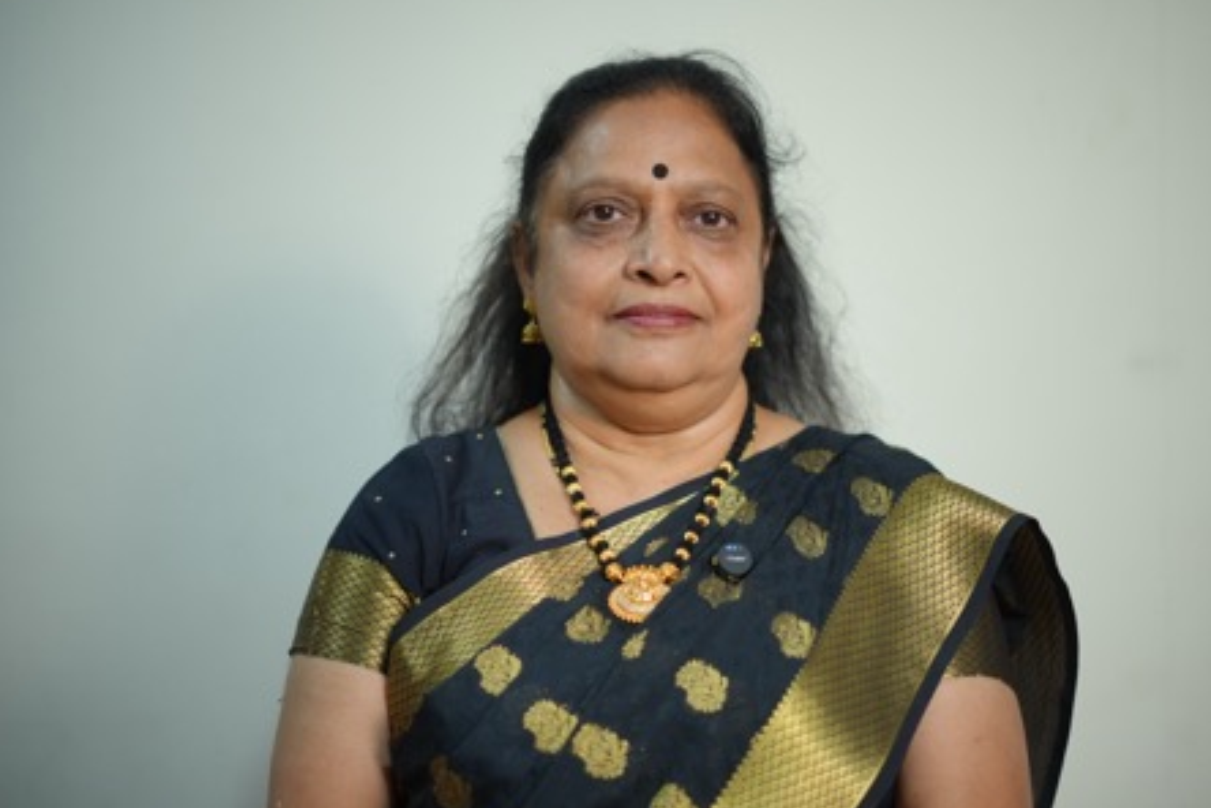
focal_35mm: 54
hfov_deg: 36.9
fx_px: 1816
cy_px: 396
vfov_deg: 25.1
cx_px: 652
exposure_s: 1/160
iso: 640
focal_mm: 50
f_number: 1.8
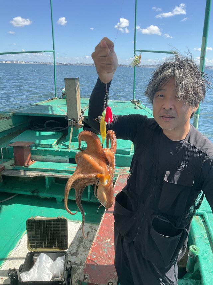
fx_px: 238
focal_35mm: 29
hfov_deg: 48.2
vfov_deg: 61.7
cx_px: 106
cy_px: 142
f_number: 1.8
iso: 25
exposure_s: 1/770
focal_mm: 3
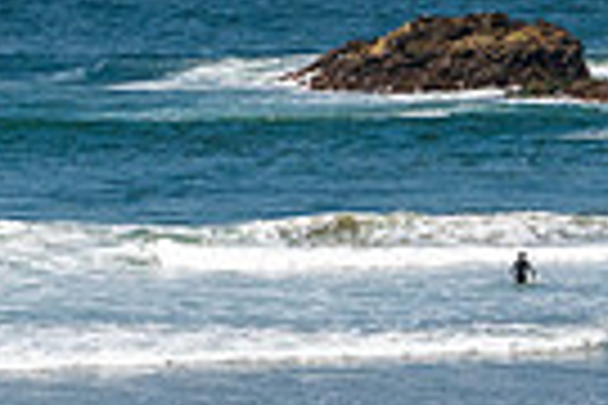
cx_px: 971
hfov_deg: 3.6
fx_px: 9575
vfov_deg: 2.4
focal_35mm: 567
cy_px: 85
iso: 450
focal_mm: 70
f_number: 8
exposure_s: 1/2500
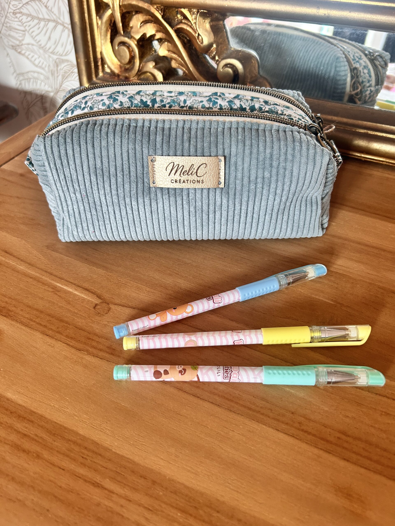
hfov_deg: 53.1
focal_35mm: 26
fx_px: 396
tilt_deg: -44.0
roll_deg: +1.5
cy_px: 263
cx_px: 198
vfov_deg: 67.3
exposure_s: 1/80
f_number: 1.5
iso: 125
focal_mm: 5.7
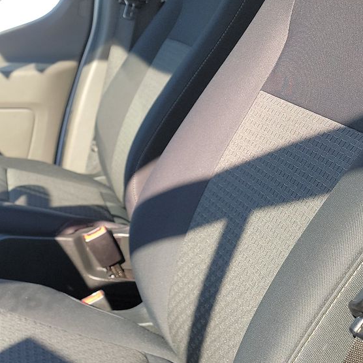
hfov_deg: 25.7
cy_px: 270
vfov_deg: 27.8
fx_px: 724
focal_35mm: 61
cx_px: -53
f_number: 1.8
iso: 51
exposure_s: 1/119
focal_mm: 6.7
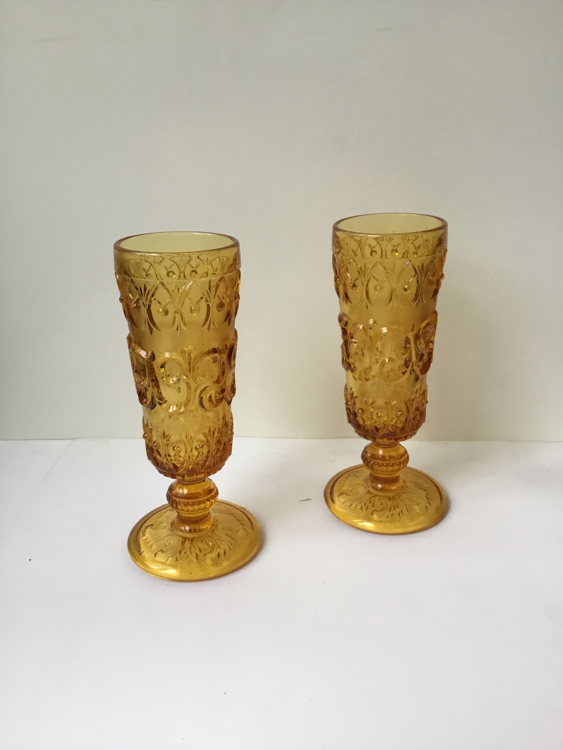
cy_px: 375
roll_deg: +1.5
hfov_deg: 45.4
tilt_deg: -23.1
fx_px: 672
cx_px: 282
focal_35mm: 31
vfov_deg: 58.4
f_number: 2.4
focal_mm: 3.3
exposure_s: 1/33
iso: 25
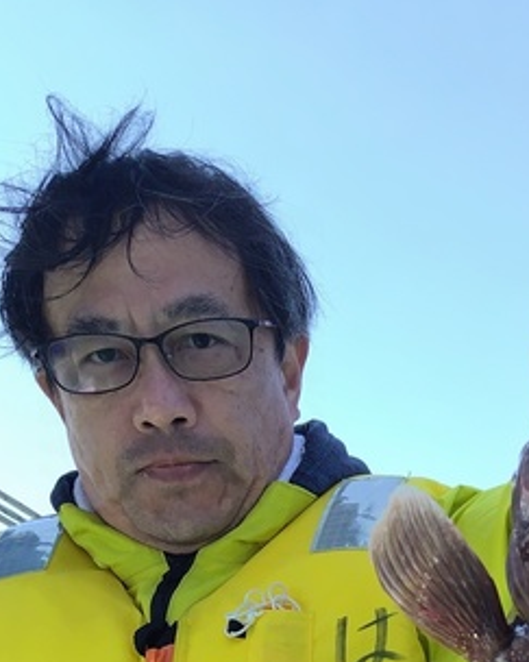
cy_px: 788
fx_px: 1234
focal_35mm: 63
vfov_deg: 26.7
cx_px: 488
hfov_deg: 23.5
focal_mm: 5.5
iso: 50
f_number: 1.9
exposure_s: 1/417
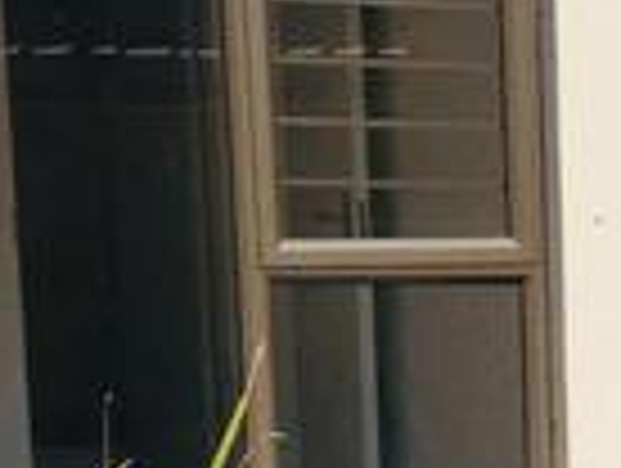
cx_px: 1026
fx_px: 3019
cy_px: 796
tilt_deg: -9.4
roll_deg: -0.3
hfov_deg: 11.1
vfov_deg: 8.6
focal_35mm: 168
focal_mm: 4.15
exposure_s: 1/2326
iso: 32
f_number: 2.2
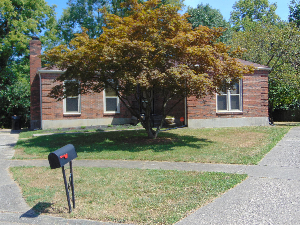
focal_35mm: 39
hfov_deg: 47.9
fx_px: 338
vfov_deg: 36.8
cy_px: 112
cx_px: 150
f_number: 3.3
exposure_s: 1/640
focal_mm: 6.9
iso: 80
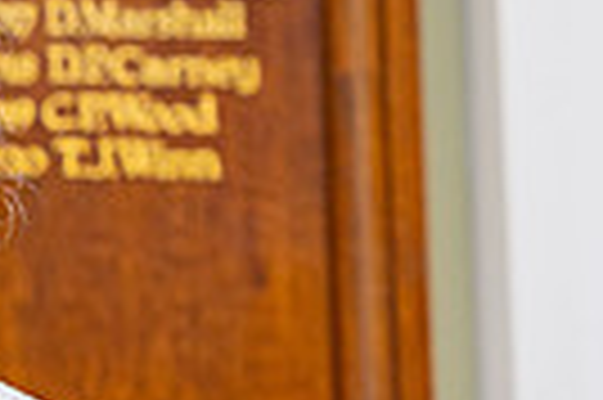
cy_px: 566
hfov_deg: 5.5
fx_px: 6156
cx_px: -572
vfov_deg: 3.7
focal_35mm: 368
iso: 500
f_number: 3.2
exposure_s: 1/80
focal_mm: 85
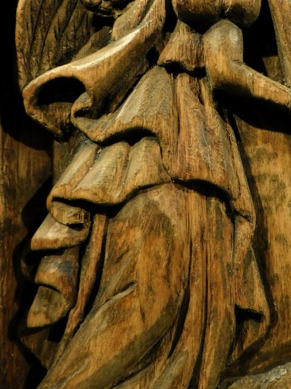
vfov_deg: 43.6
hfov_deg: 32.4
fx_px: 482
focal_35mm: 43
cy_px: 156
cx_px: 245
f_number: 3.3
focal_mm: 4.3
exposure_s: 1/30
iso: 400
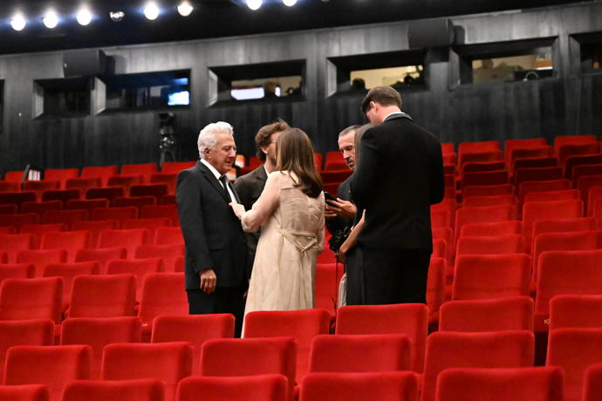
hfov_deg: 19.5
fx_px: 1756
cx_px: 301
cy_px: 200
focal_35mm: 105
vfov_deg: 13.0
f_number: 2.8
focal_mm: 70
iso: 16000
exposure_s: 1/400
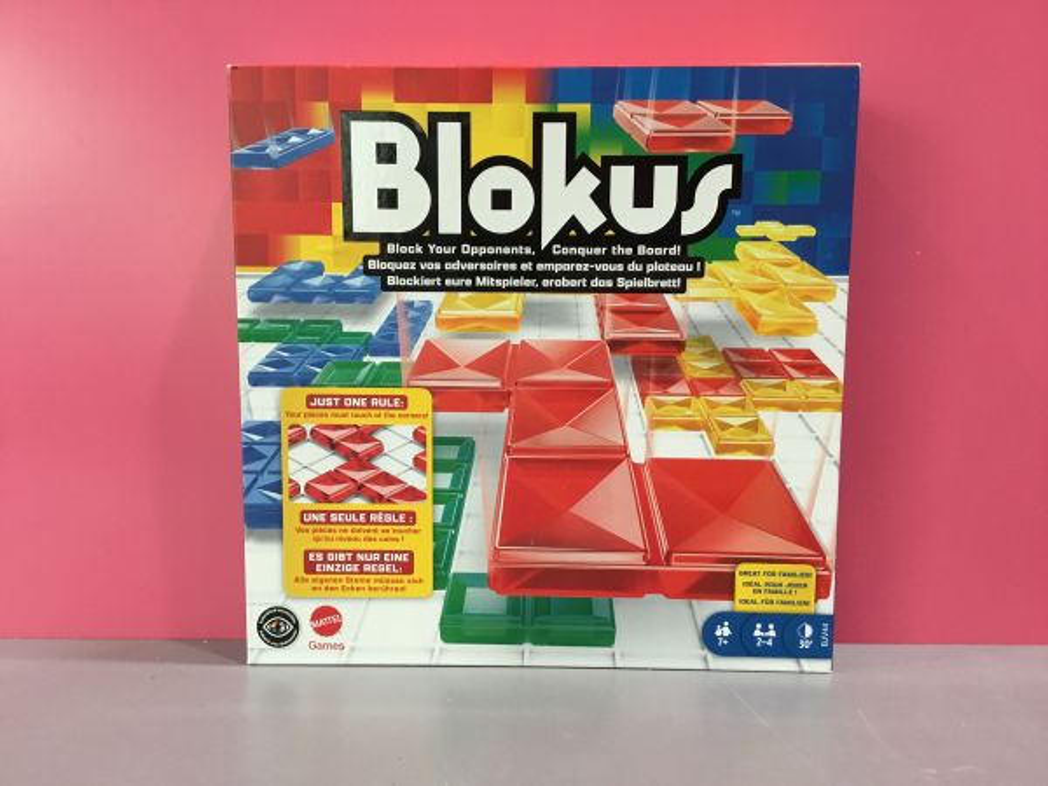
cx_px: 524
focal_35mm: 31
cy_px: 393
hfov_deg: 58.4
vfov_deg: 45.4
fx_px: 939
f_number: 2.4
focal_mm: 3.3
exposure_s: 1/33
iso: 125
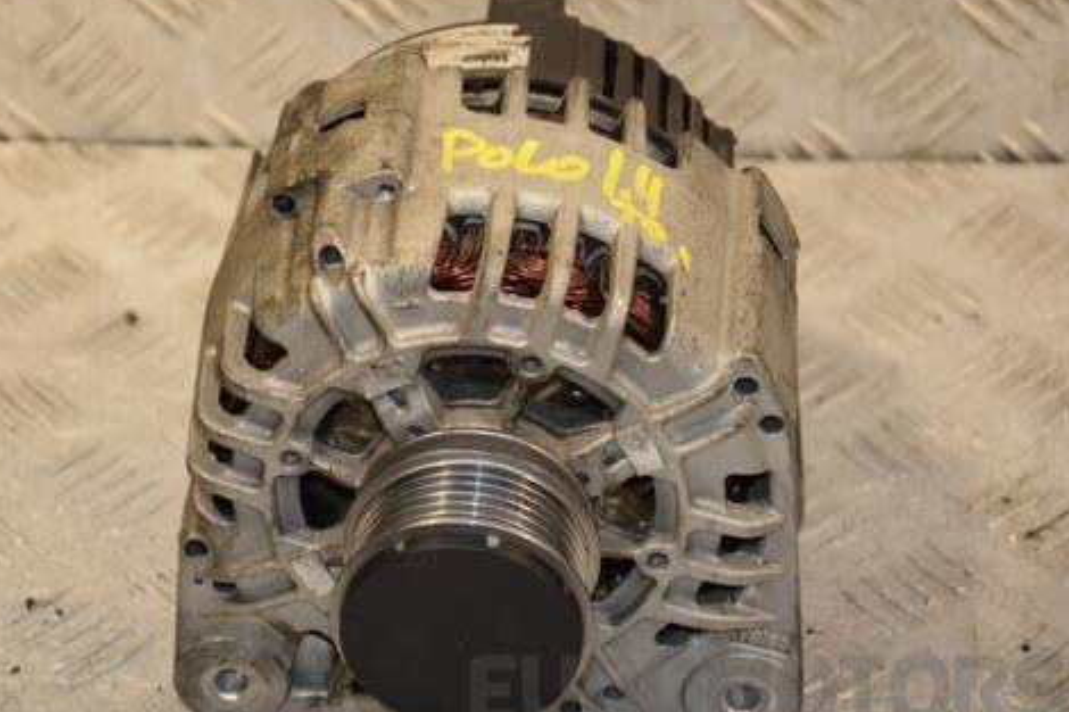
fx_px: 3977
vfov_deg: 10.2
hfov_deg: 15.3
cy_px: 387
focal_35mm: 134
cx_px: 428
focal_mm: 70
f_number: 5.3
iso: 800
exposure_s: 1/160
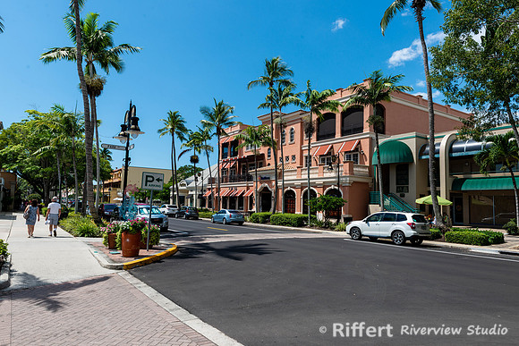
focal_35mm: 24
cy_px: 173
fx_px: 346
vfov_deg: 53.2
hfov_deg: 73.7
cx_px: 260
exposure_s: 1/250
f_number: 10
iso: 100
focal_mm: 24
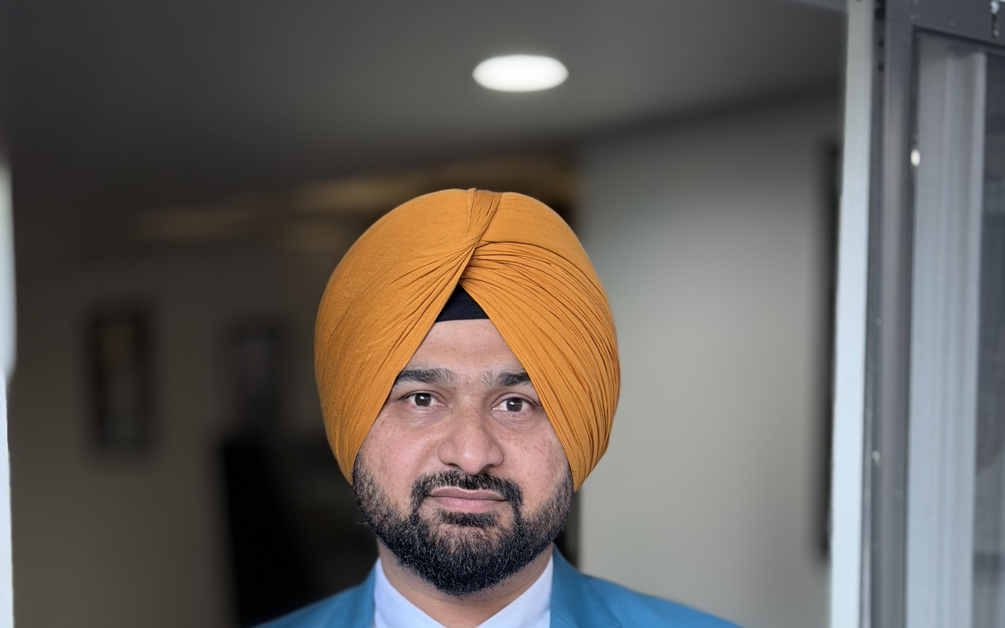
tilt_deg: -4.9
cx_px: 502
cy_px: 609
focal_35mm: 68
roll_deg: +0.0
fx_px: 1863
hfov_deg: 30.2
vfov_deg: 18.7
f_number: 1.78
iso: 100
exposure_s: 1/120
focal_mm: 6.76
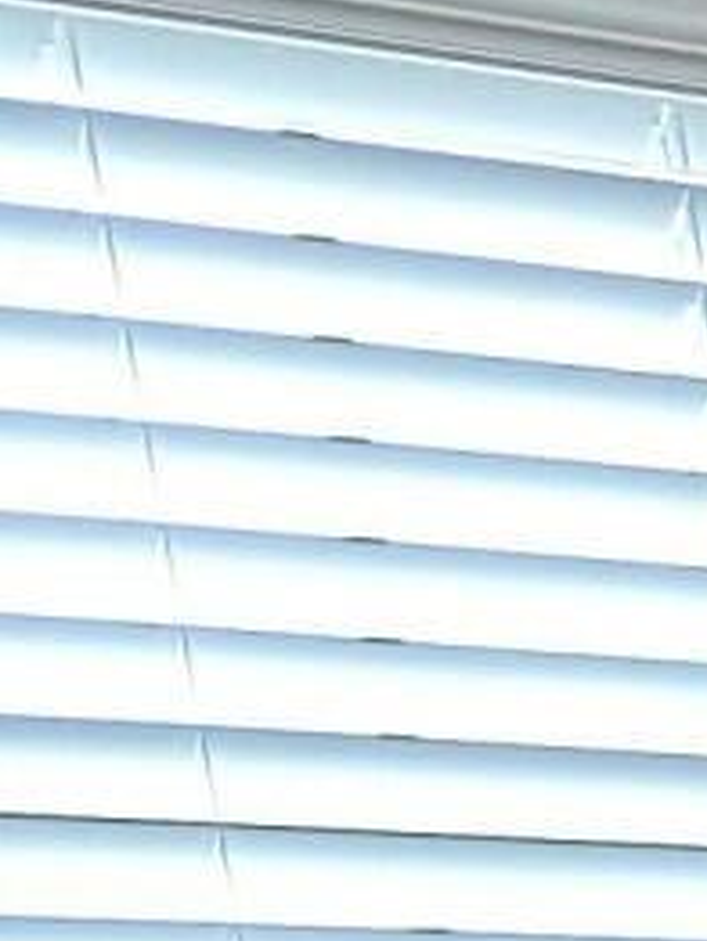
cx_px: 2702
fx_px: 5007
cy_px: 3068
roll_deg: +2.7
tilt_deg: -14.2
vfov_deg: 8.5
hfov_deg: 6.6
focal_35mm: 184
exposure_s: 1/60
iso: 200
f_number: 1.78
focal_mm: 6.86
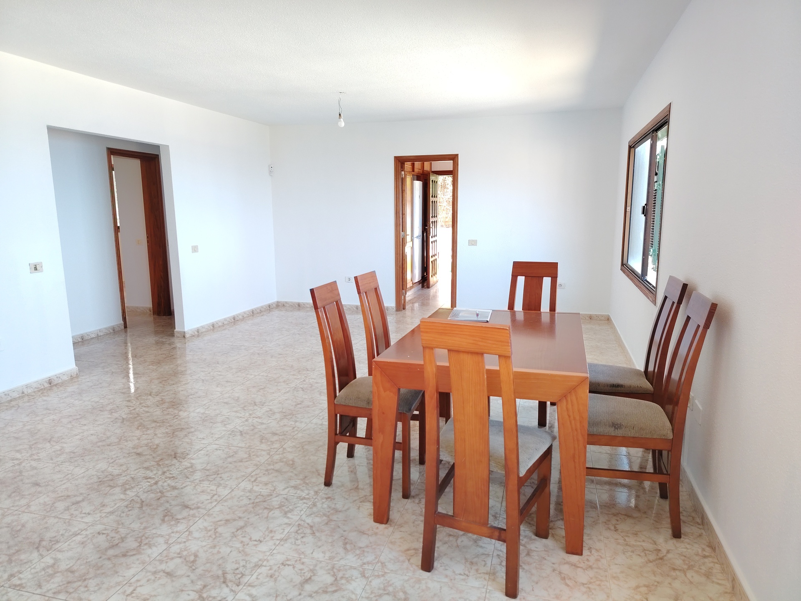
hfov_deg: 71.6
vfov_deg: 56.8
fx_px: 555
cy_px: 300
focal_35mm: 24
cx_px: 400
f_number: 1.75
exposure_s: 1/50
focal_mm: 5.25
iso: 303
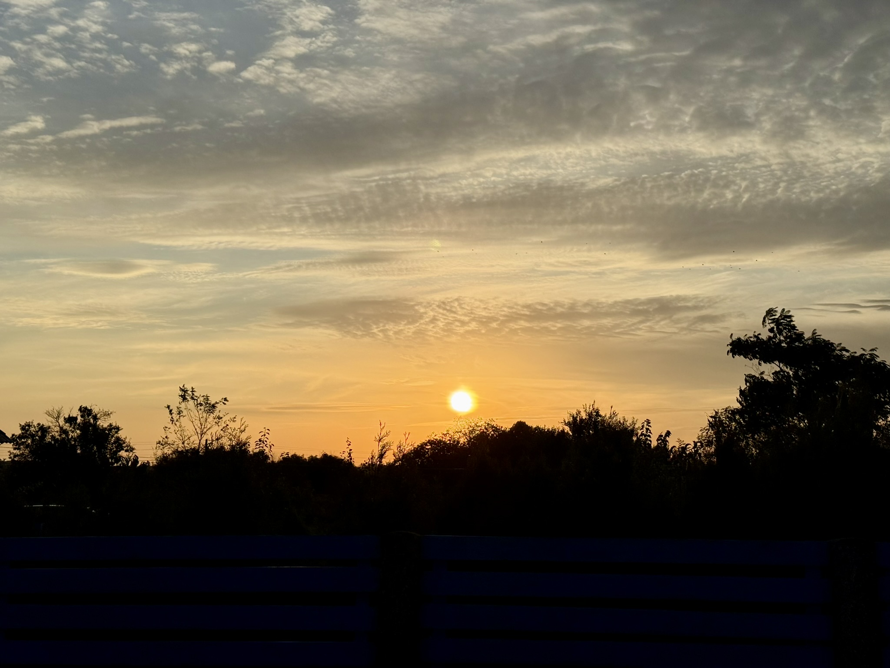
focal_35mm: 48
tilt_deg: +7.0
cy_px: 334
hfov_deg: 39.7
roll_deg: -0.8
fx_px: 1234
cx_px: 445
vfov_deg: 30.3
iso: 64
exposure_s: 1/11364
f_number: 1.78
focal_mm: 6.76
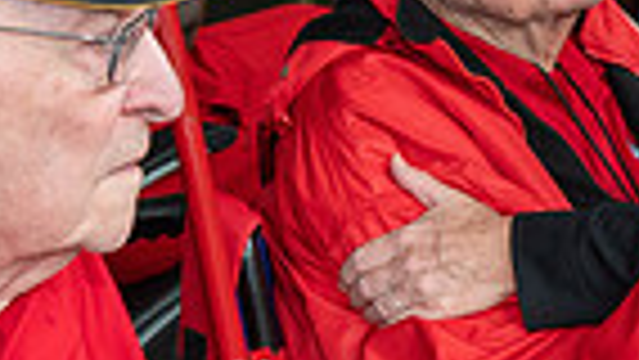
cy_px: 194
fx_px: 3187
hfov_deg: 11.4
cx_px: 459
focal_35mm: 188
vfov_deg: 6.5
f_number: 11
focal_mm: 44
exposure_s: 1/80
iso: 3200
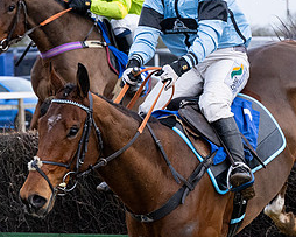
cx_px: 177
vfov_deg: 5.1
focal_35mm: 301
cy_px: 166
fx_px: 2636
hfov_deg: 6.4
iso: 800
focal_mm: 72
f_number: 4
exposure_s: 1/1250
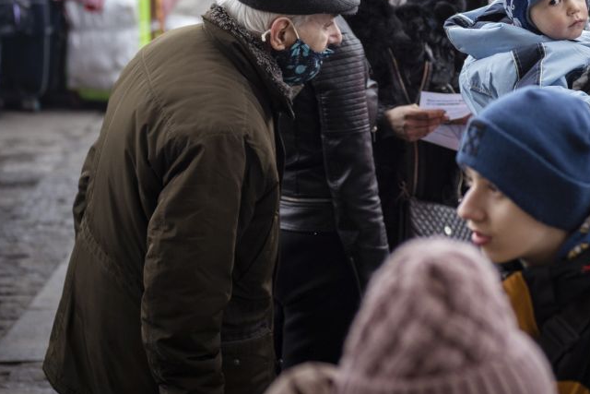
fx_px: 3229
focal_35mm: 197
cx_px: 544
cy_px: 45
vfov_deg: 7.0
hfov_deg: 10.4
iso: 800
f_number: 4
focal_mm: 105
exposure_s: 1/640
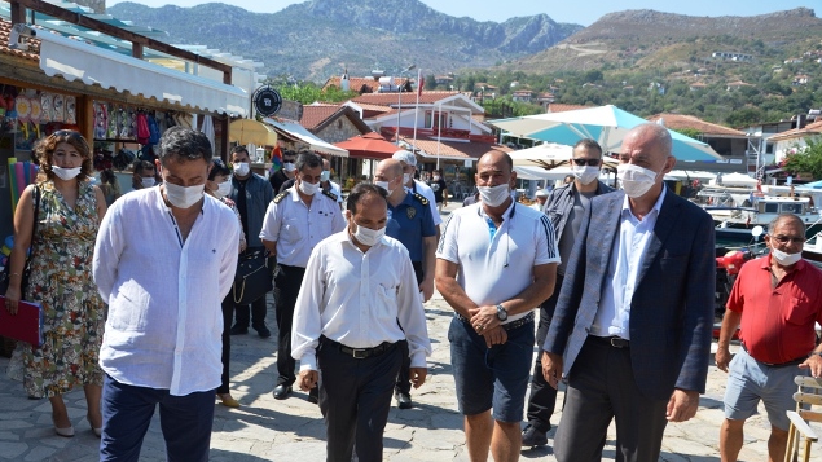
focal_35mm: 40
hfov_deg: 51.0
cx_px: 412
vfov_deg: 30.0
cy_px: 267
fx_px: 861
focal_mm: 25
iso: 125
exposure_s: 1/250
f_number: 8
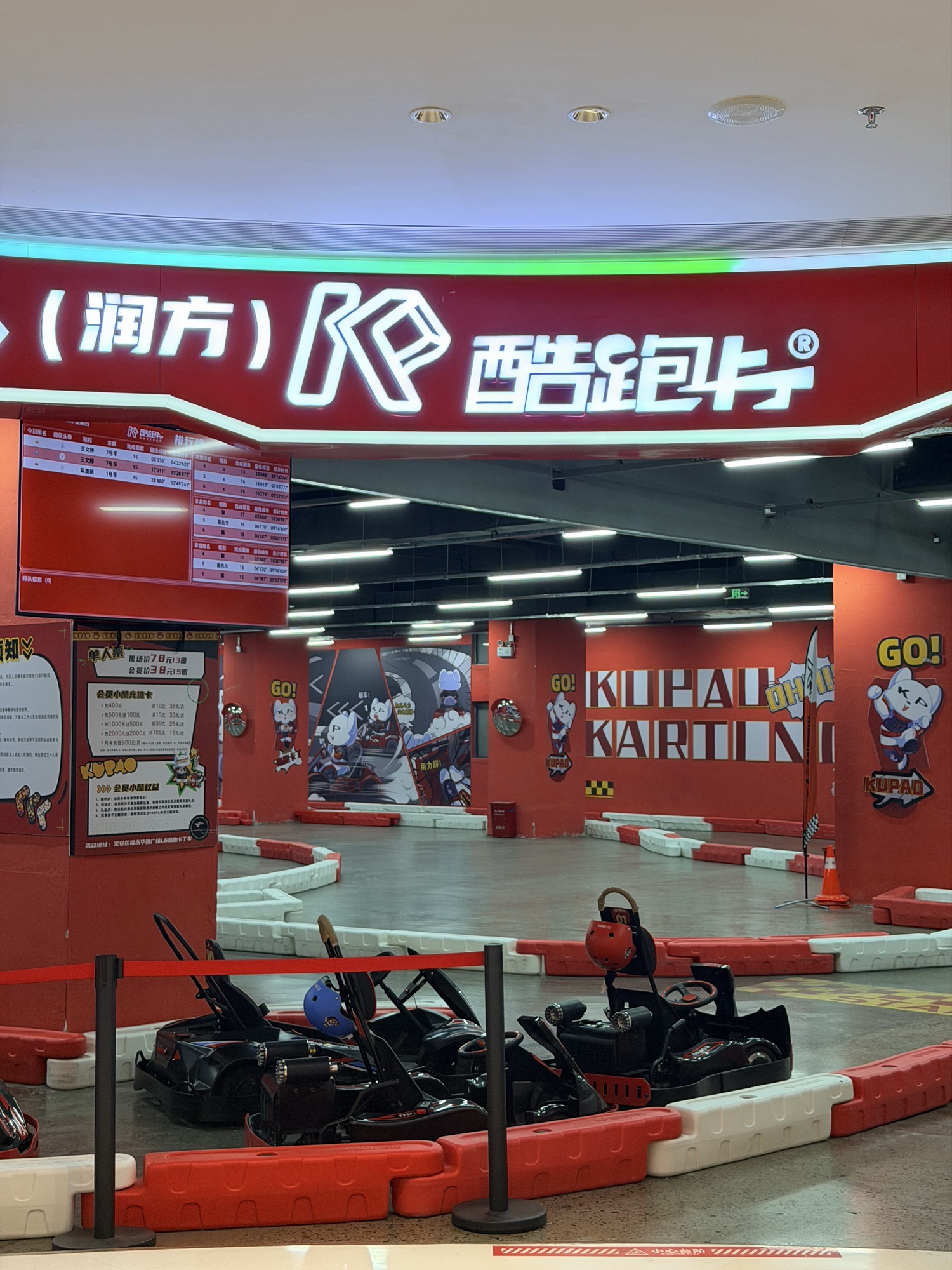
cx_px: 476
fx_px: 1760
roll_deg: -0.6
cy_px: 635
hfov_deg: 30.3
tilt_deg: +3.2
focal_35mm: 48
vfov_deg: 39.7
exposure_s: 1/100
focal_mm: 6.76
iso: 50
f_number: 1.78
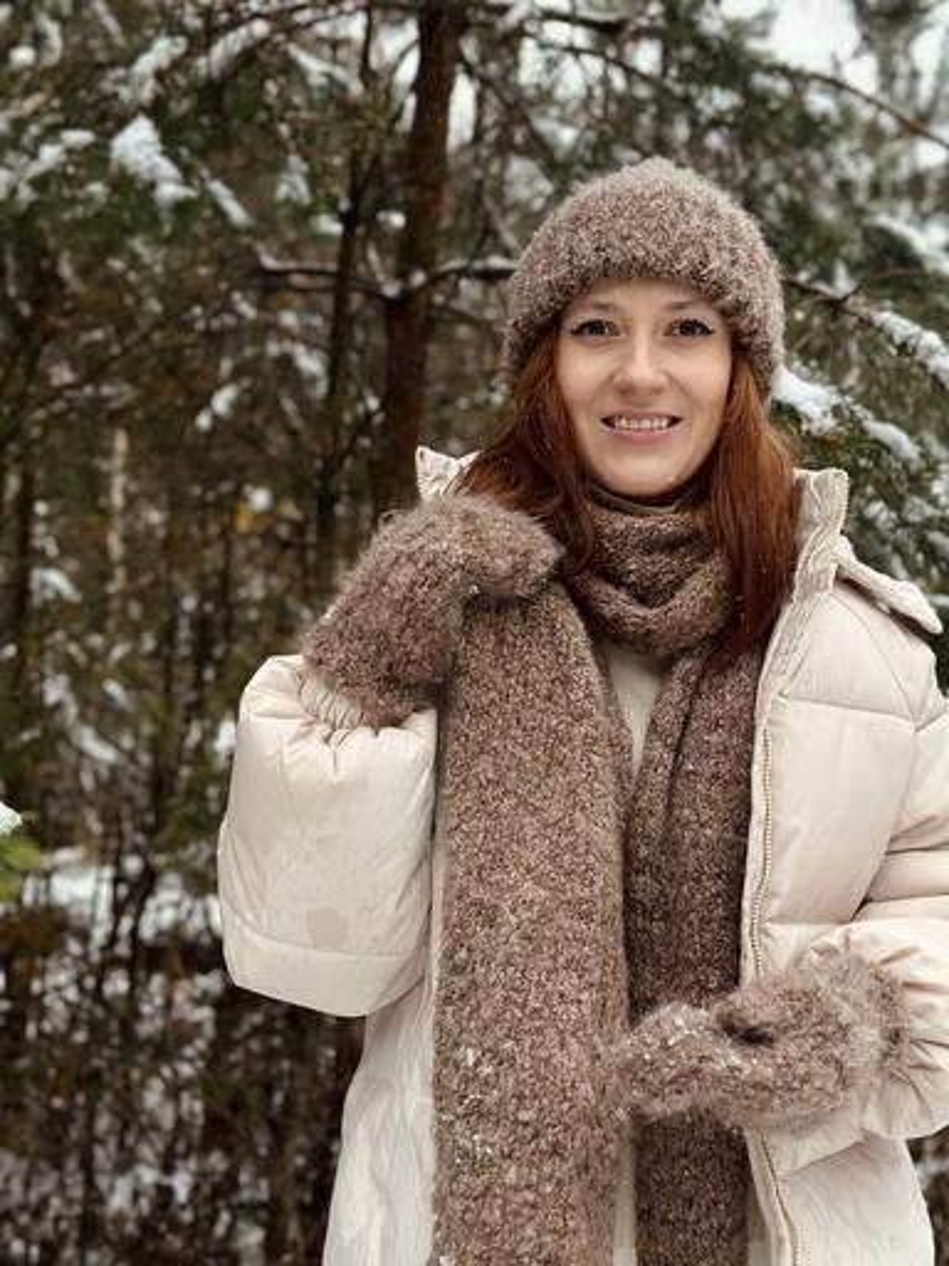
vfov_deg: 39.7
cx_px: 474
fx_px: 1755
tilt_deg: -0.7
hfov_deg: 30.3
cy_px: 633
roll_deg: -0.6
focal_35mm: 48
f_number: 1.78
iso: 80
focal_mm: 6.86
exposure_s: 1/209
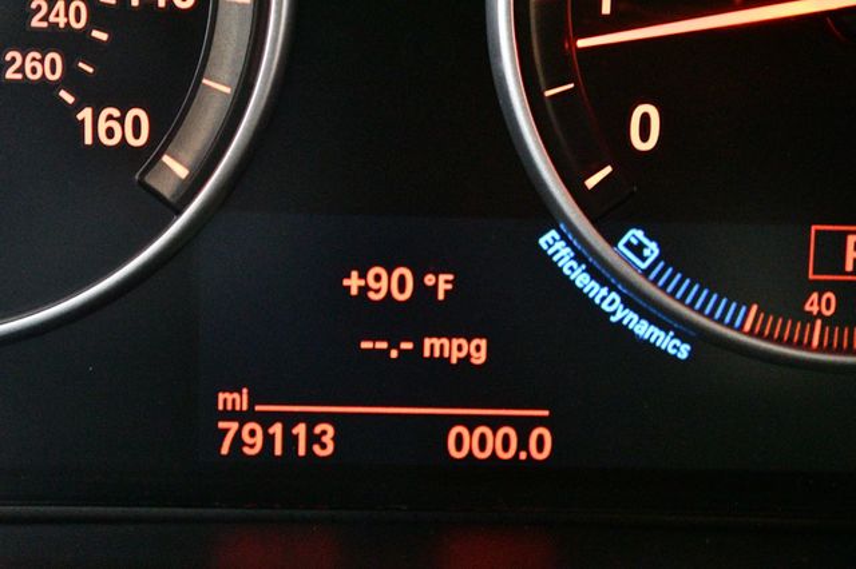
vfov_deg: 18.9
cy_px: 284
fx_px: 1711
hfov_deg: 28.1
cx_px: 428
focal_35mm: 72
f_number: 5.6
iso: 12800
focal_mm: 48
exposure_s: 1/50
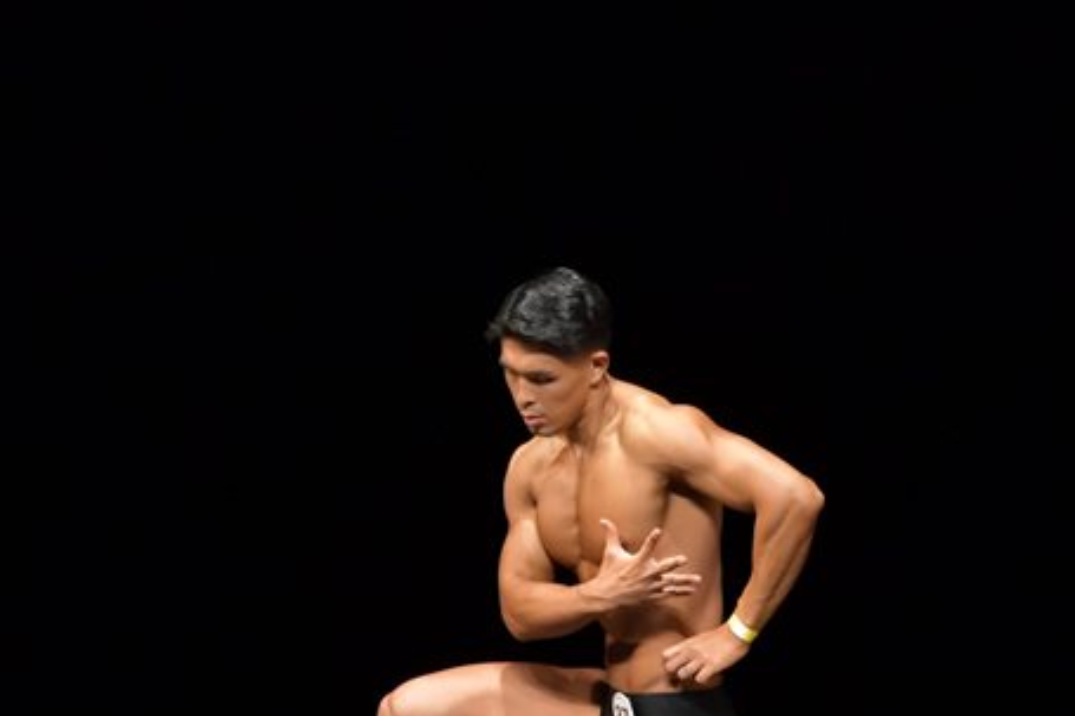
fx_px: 13730
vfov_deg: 3.0
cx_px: 608
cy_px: 487
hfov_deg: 4.5
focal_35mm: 460
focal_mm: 180
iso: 4000
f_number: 5.6
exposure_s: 1/400
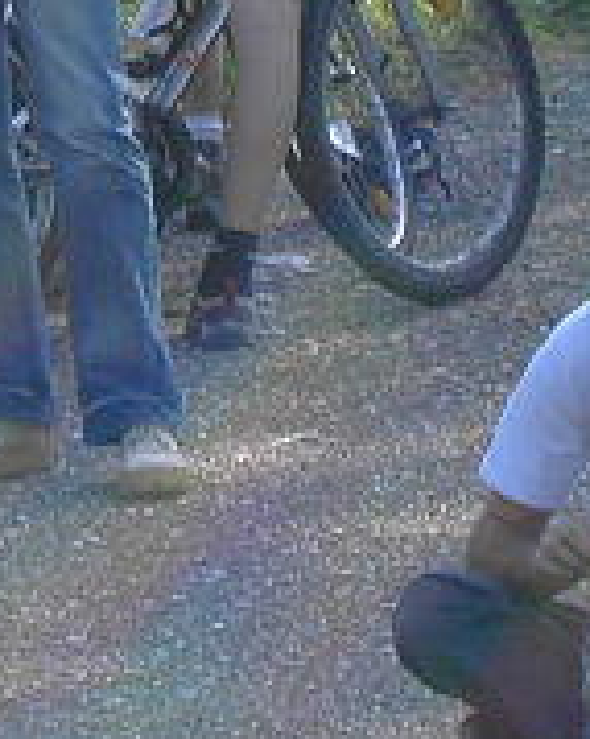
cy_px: -120
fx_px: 10027
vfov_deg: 4.2
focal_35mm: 459
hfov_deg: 3.4
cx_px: -157
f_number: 5.6
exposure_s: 1/320
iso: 100
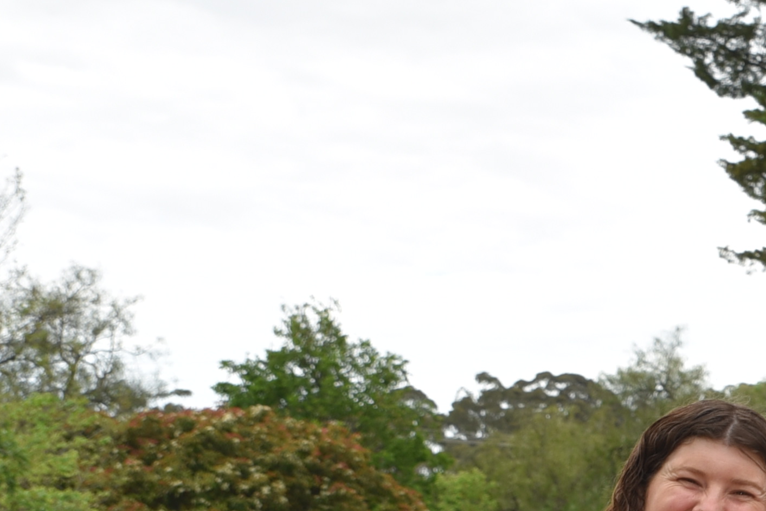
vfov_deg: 10.1
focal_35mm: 132
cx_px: 1609
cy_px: 697
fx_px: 2808
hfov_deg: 13.1
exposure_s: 1/125
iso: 100
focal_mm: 31
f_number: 5.6
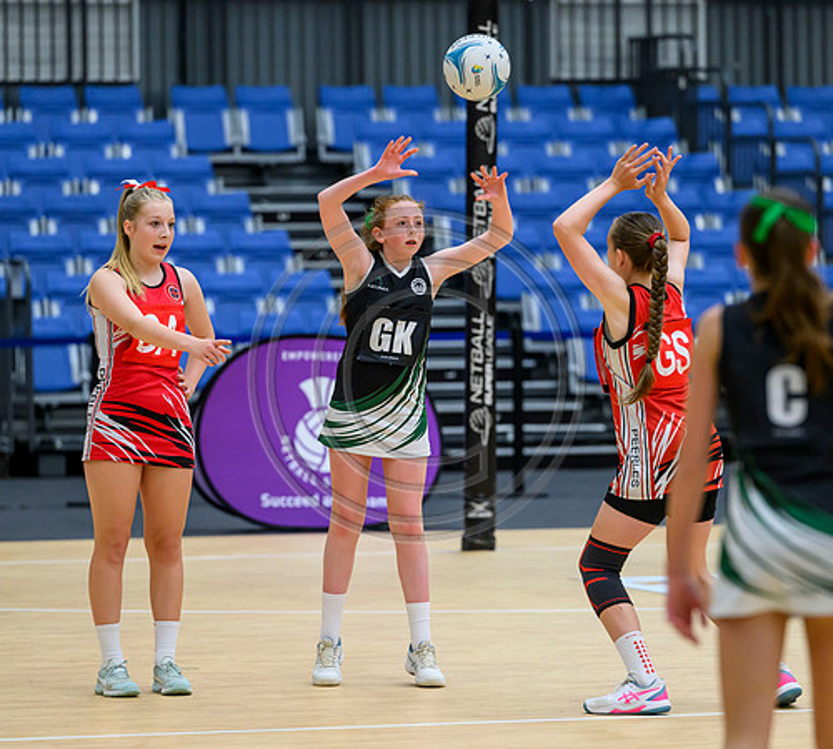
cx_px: 437
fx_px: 6579
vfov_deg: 6.5
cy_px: 371
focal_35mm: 254
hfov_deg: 7.2
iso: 4000
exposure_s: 1/1000
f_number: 3.5
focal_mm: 200
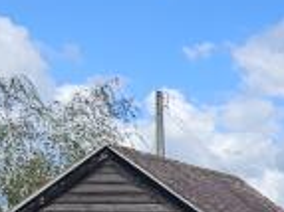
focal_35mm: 93
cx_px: 516
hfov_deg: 17.2
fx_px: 762
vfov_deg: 15.0
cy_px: 291
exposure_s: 1/2271
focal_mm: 2.2
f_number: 2.2
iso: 50
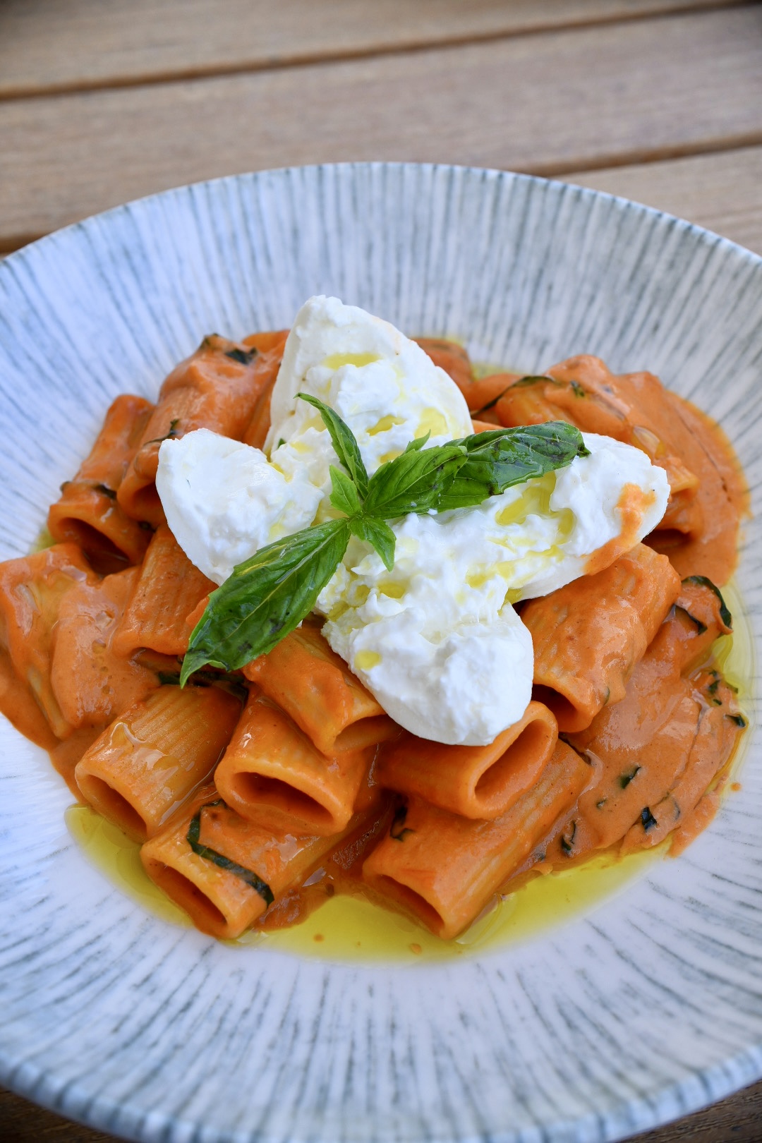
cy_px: 572
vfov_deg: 48.5
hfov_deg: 33.4
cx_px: 381
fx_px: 1270
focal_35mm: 40
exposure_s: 1/250
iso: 320
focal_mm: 40
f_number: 11
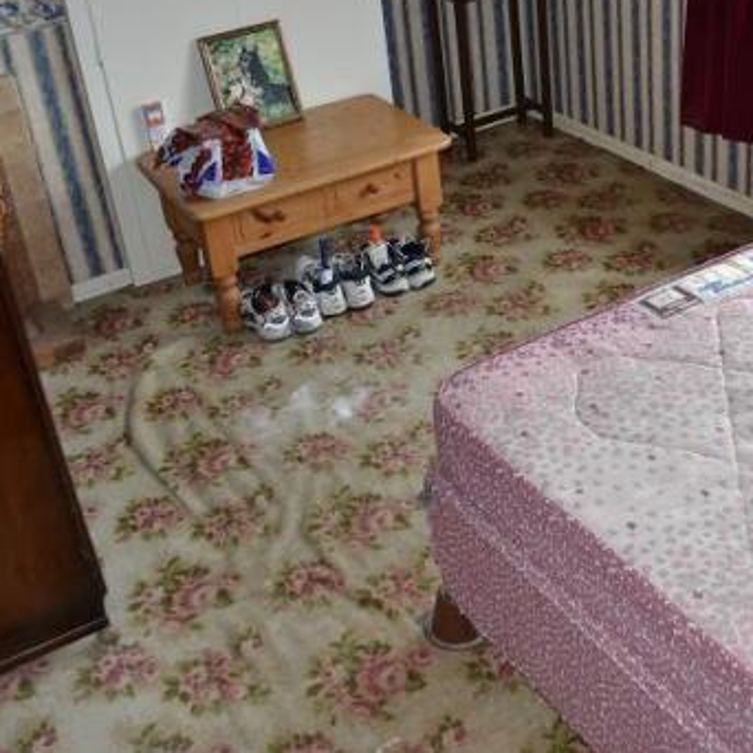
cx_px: 493
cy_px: 274
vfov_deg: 38.1
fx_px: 1083
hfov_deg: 38.0
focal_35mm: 44
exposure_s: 1/125
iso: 280
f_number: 4
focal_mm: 18
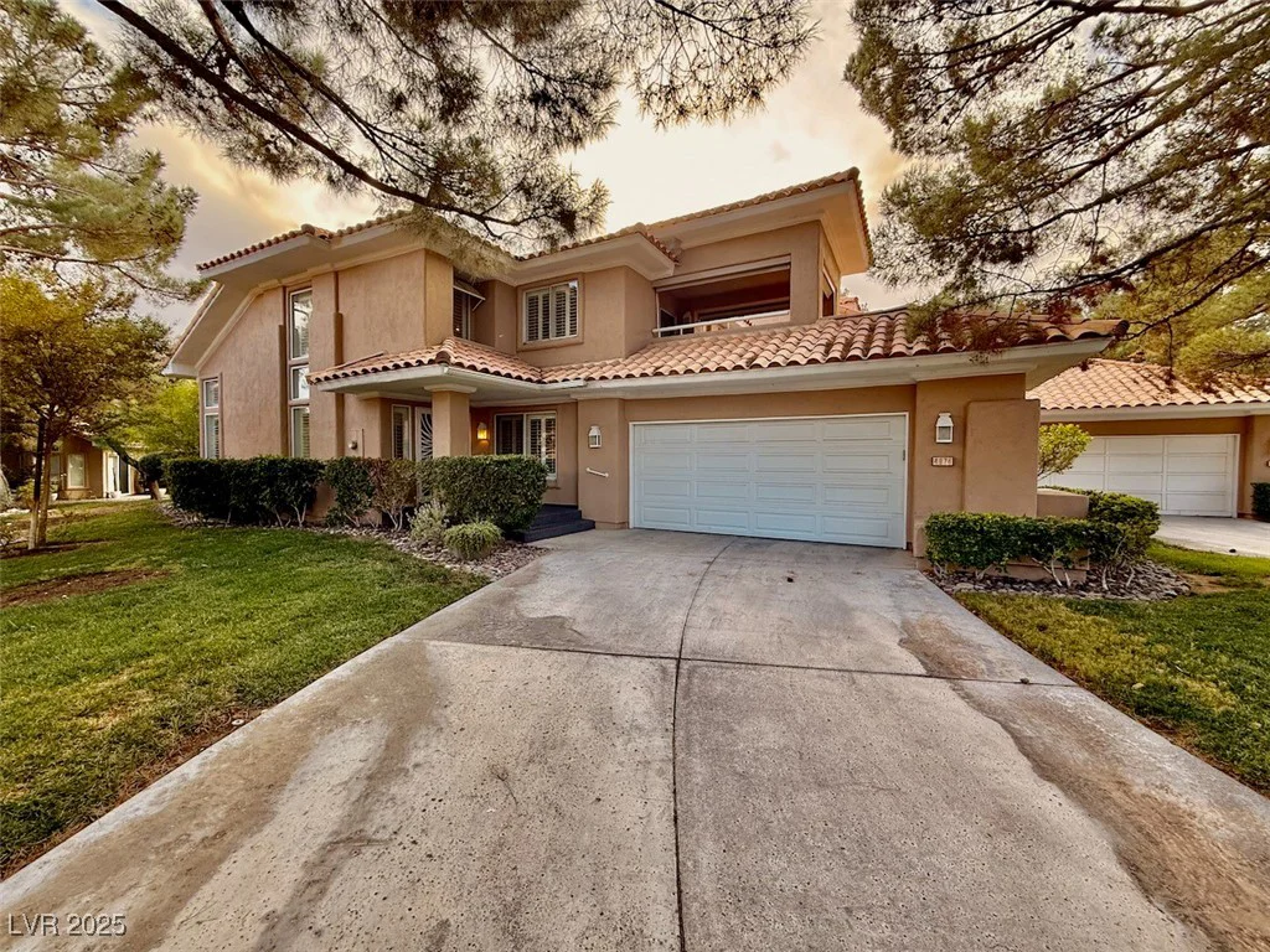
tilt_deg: -0.9
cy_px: 476
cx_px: 635
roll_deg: -0.1
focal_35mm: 14
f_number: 2.2
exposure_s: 1/141
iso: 64
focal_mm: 2.22
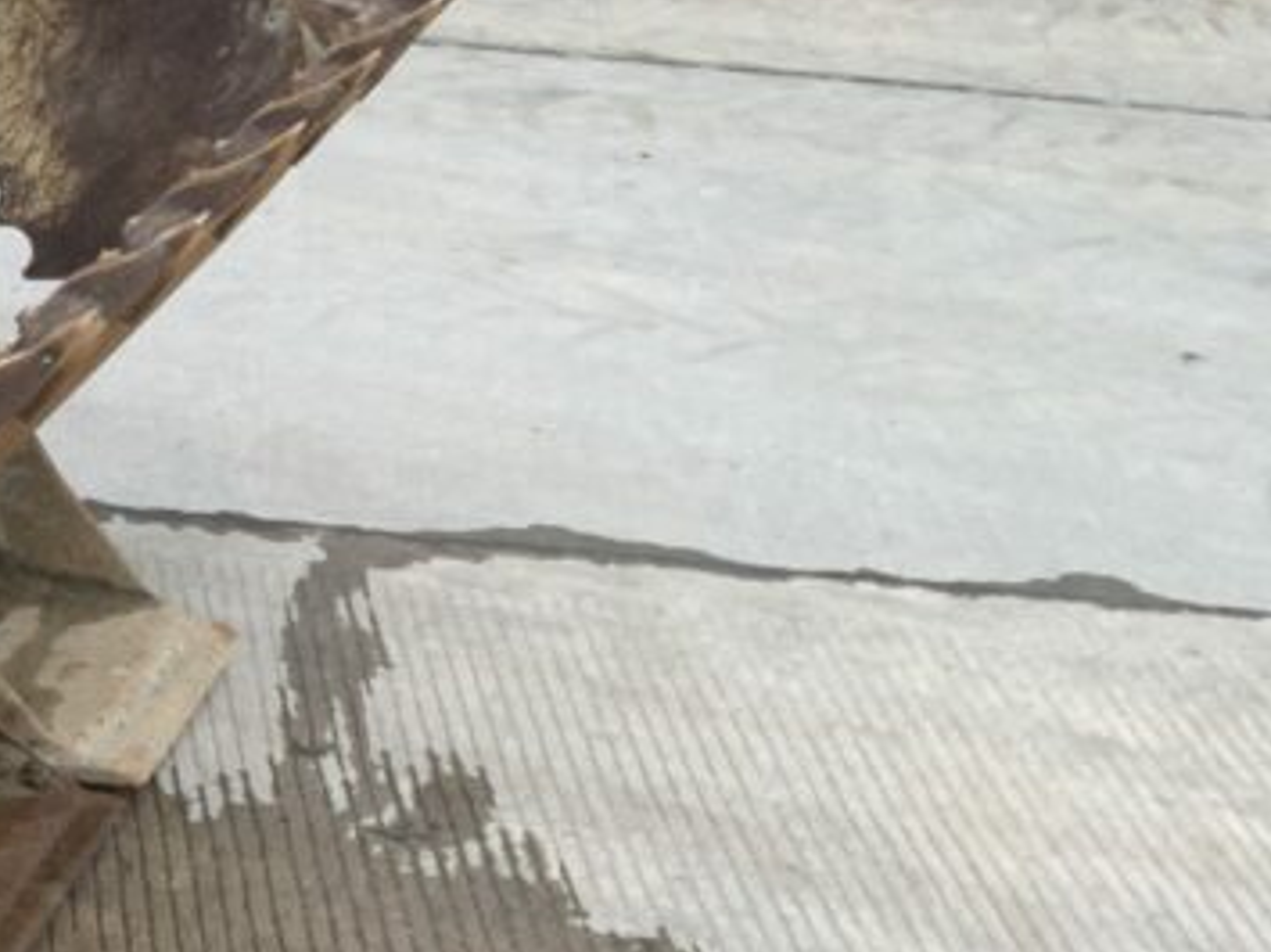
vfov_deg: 17.5
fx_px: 3082
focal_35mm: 84
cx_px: -535
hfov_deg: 20.5
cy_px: 564
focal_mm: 3
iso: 16
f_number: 1.8
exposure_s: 1/351
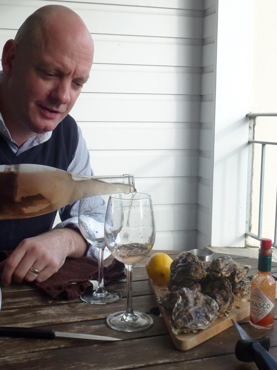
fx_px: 480
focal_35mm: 45
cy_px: 174
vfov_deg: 42.1
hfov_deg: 32.1
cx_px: 112
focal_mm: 6.4
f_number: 4
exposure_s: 1/160
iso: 100
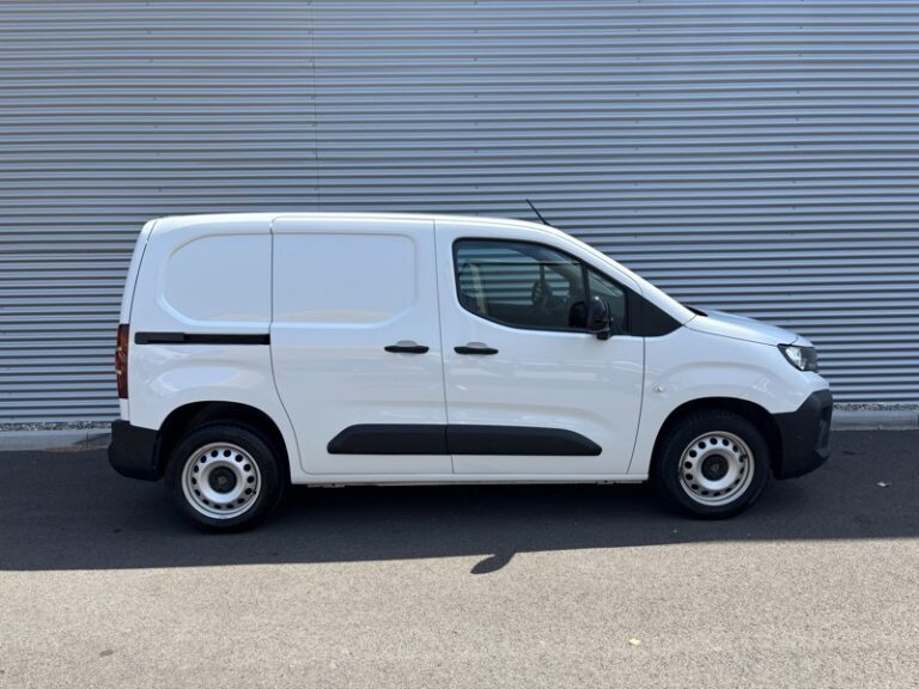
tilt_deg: -7.7
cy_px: 344
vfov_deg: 53.1
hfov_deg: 67.3
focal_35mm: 26
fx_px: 690
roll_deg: +1.4
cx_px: 460
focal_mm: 5.96
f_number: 1.6
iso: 50
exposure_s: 1/1543
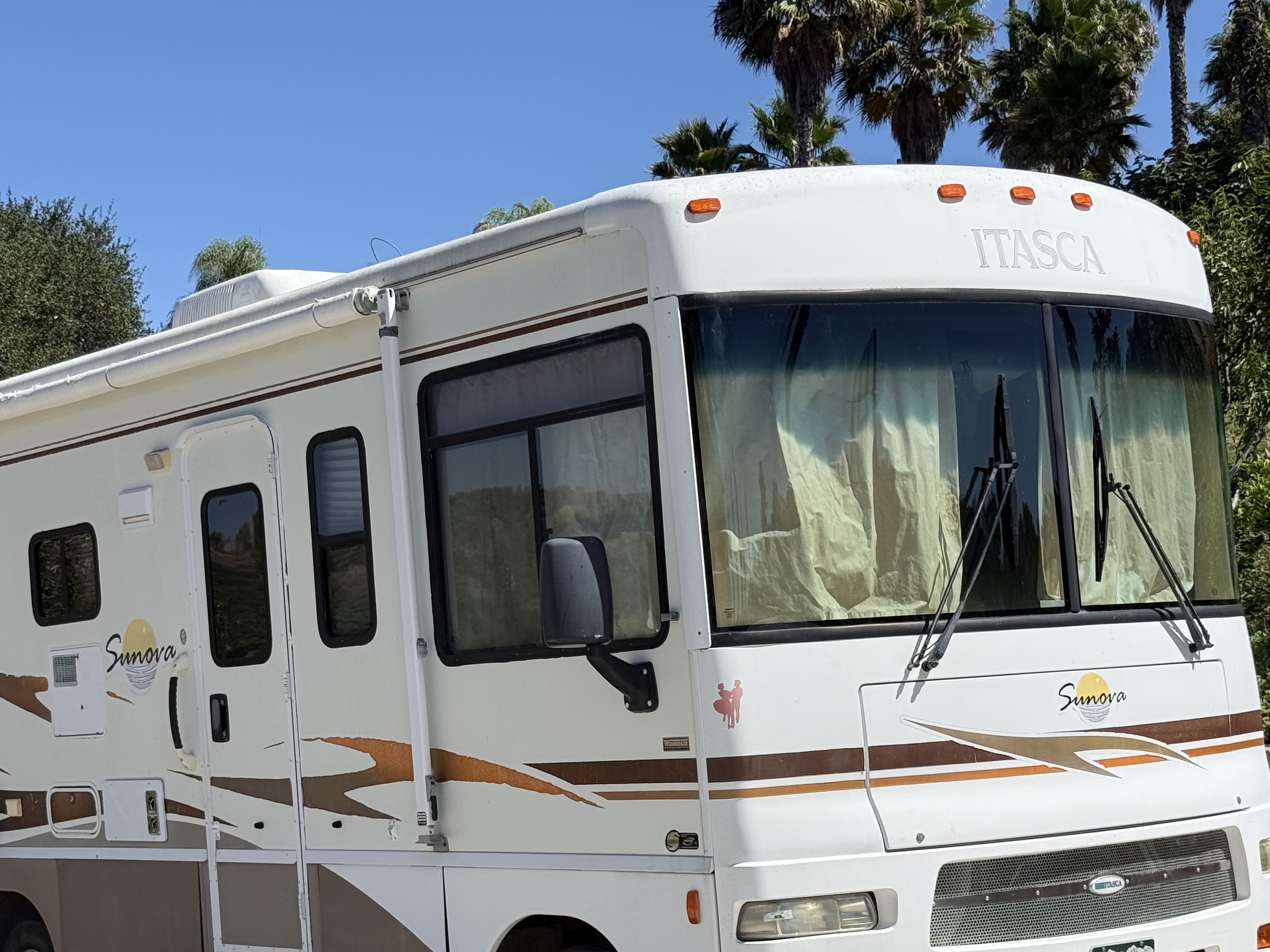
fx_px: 2568
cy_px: 594
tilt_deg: +4.0
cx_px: 451
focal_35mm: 70
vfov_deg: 21.0
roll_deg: +2.5
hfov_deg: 27.6
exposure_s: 1/5587
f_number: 1.78
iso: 64
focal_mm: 6.76
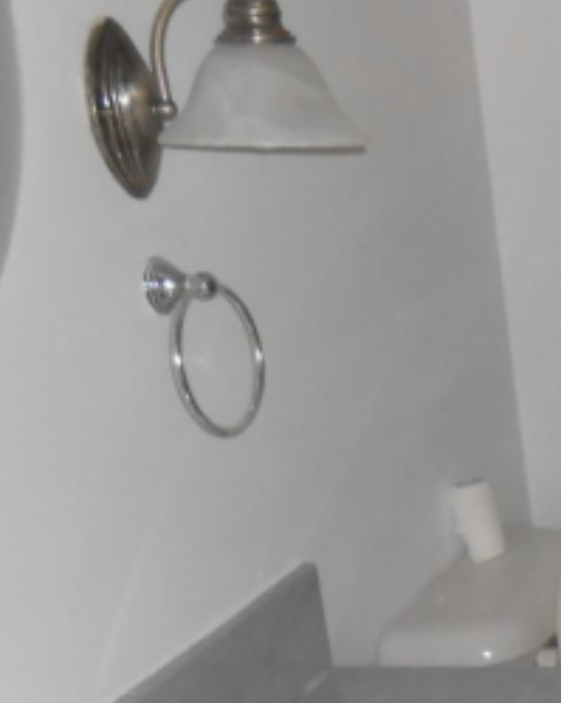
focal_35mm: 68
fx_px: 1412
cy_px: 553
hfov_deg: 19.5
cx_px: 847
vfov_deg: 27.4
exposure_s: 1/25
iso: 200
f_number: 3.5
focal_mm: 4.6
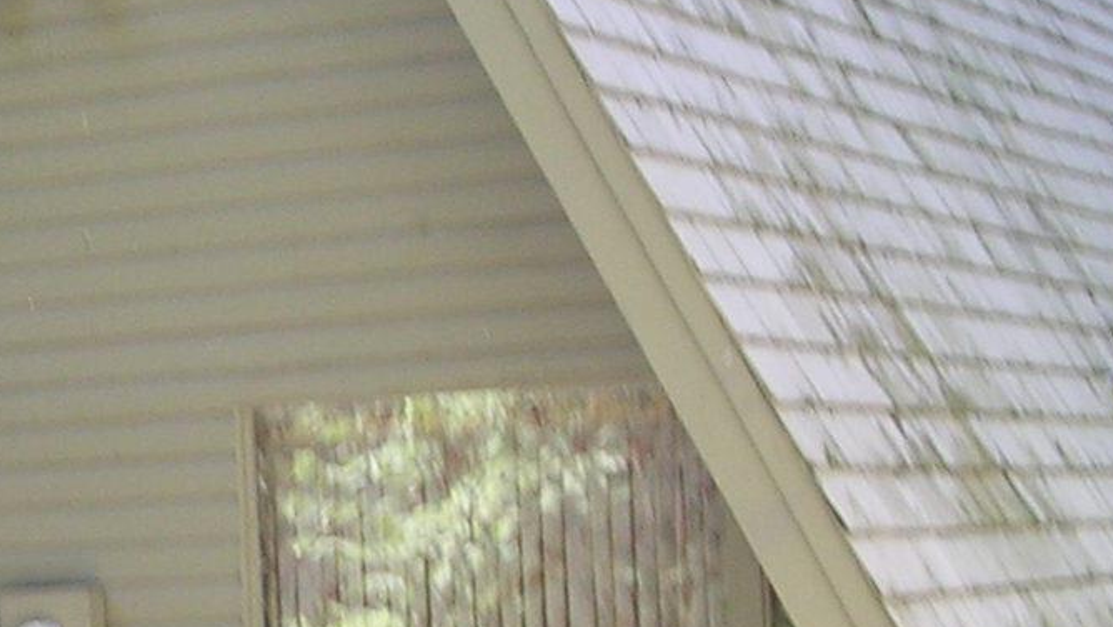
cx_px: -12
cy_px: 355
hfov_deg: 16.5
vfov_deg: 9.6
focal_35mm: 127
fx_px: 3749
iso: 100
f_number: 2.8
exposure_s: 1/54.2
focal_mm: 5.8
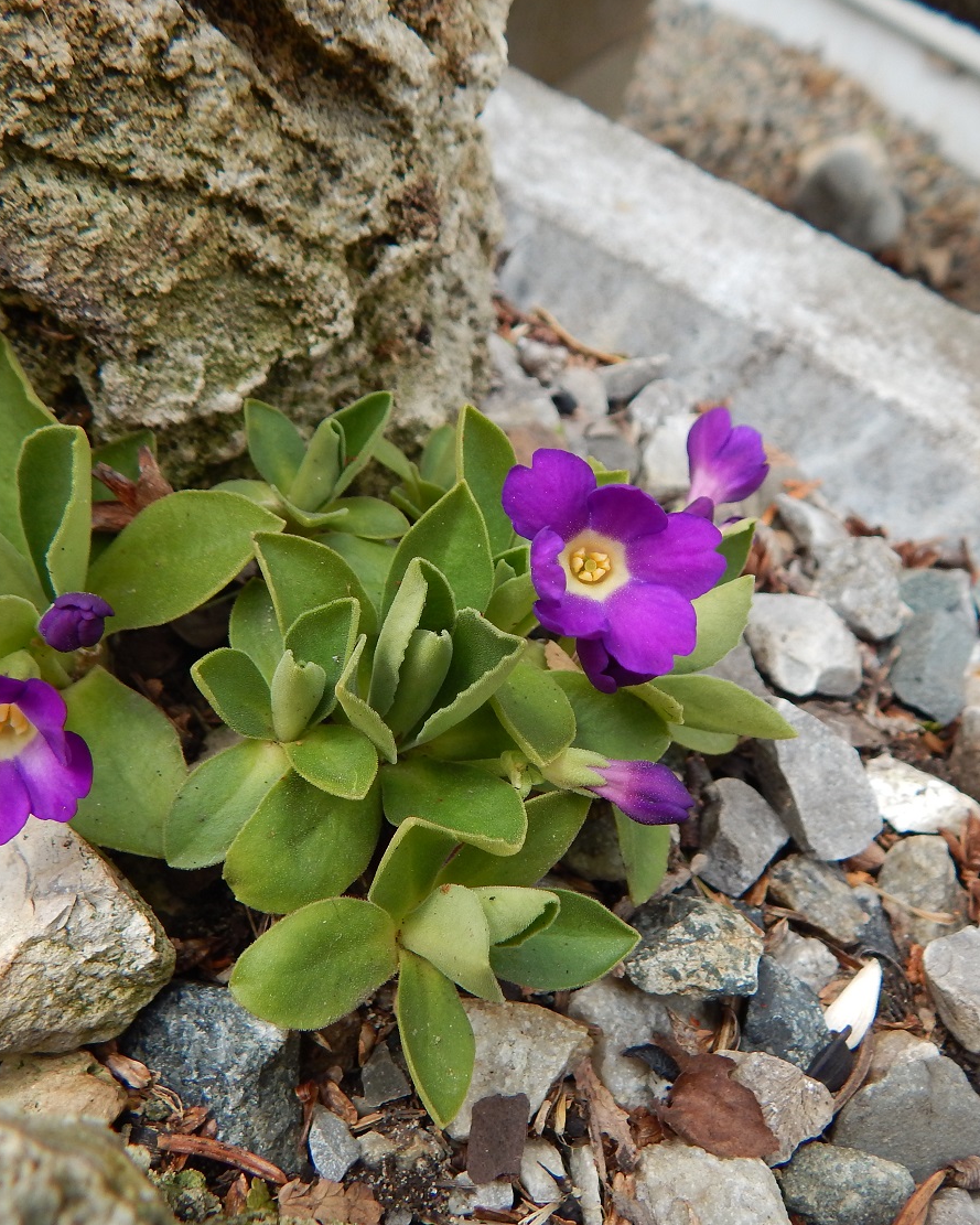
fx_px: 1051
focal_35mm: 29
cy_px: 610
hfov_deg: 50.0
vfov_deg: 60.4
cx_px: 488
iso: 125
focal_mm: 4
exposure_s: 1/250
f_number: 3
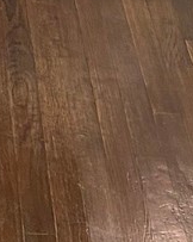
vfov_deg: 8.9
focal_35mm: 192
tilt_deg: -11.5
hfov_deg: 7.9
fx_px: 1373
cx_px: -108
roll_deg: -0.7
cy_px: -373
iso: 100
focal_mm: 4.25
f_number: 1.8
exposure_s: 1/60
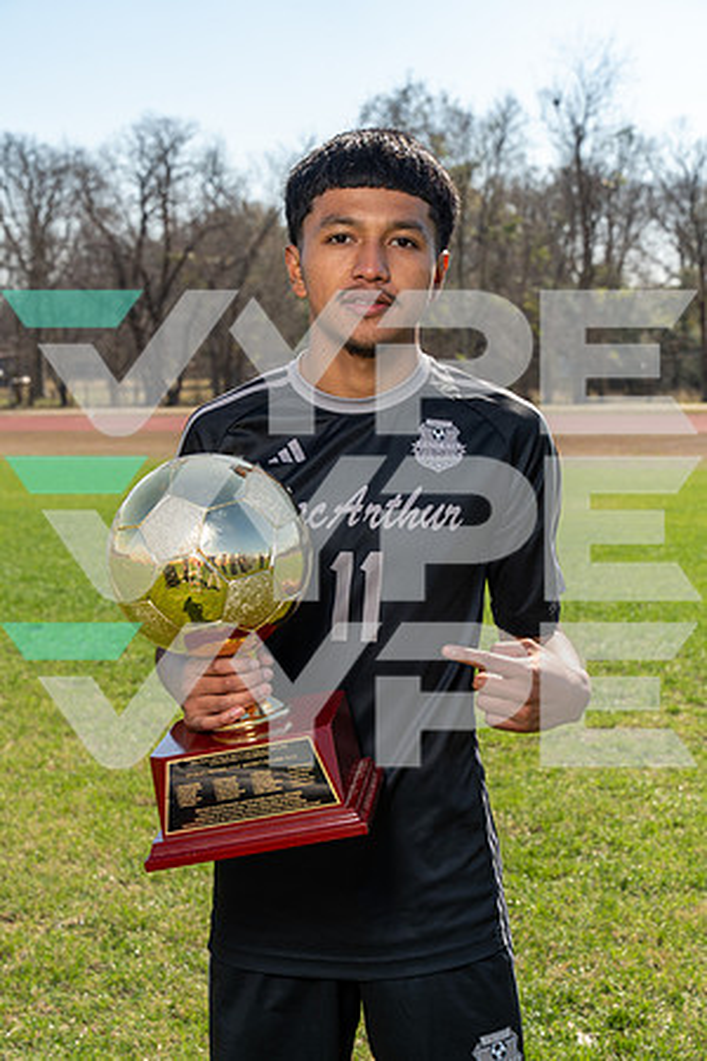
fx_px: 2062
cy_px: 530
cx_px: 354
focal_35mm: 70
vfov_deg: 28.8
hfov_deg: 19.5
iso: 100
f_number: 9
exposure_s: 1/200
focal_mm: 70
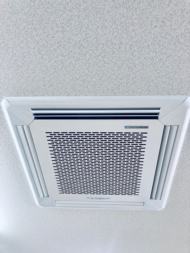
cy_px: 126
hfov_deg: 49.8
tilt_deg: +53.2
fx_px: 205
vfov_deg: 63.4
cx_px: 95
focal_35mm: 28
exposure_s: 1/120
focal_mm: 3.99
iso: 64
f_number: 1.8
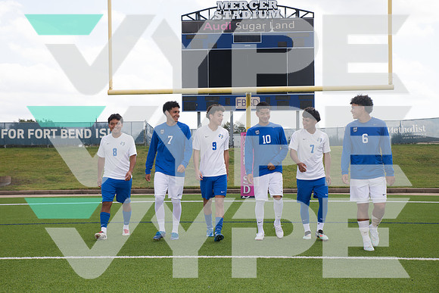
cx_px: 220
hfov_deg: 41.1
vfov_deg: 28.1
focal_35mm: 48
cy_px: 146
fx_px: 585
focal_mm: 48
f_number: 7.1
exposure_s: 1/320
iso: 125
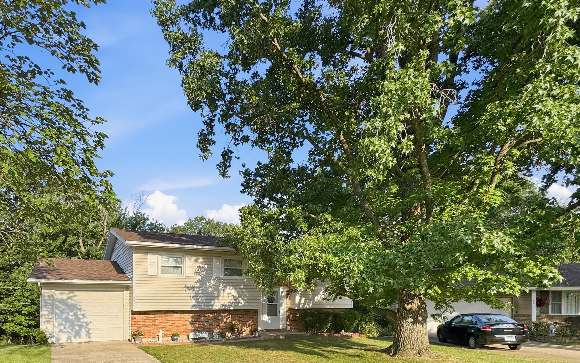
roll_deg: +0.1
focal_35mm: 20
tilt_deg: +4.7
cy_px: 273
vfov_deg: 56.6
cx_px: 202
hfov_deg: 82.7
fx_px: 316
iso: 40
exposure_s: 1/956
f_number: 2.2
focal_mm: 2.2
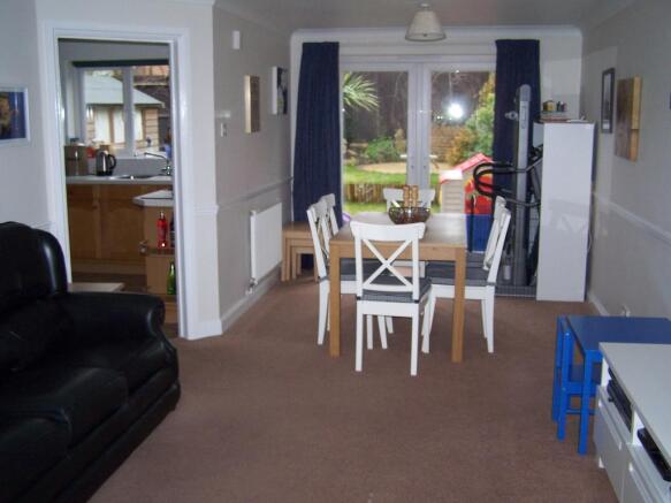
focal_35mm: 38
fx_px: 736
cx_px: 336
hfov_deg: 49.0
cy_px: 252
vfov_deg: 37.7
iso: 140
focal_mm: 6.3
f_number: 2.8
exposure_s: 1/60
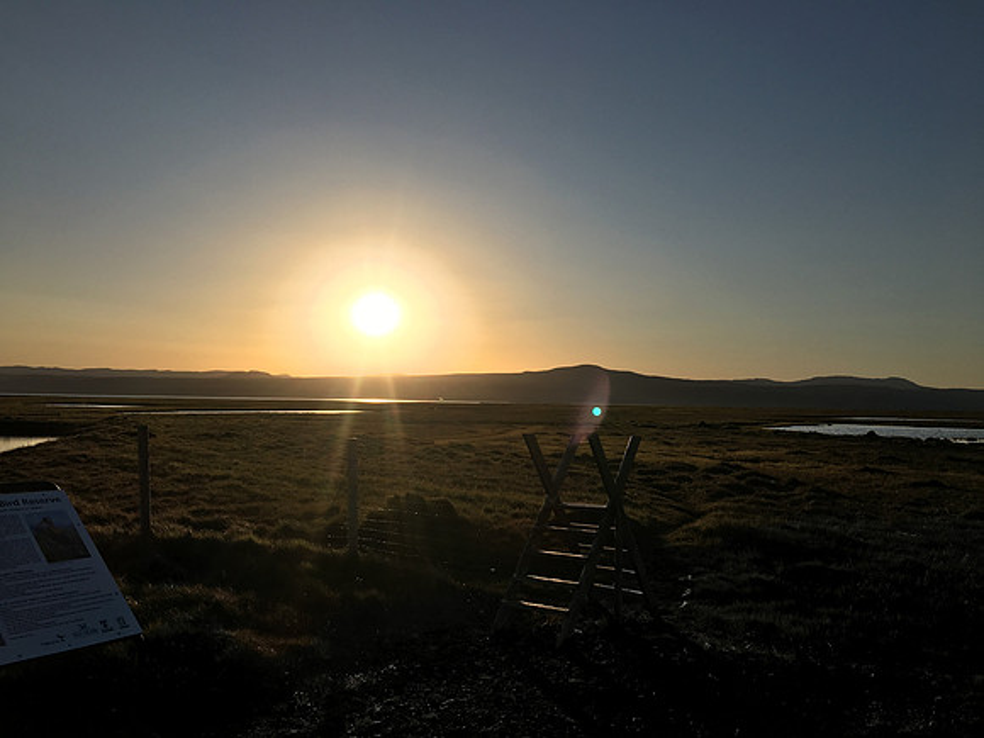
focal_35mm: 29
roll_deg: -2.0
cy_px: 369
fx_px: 824
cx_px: 492
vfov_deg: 48.2
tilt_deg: +4.4
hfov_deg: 61.7
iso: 25
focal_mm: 4.15
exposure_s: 1/4525
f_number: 2.2
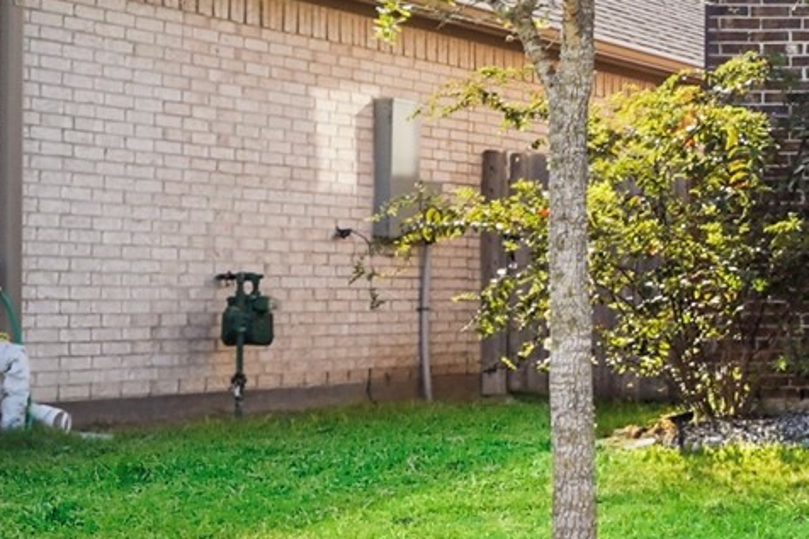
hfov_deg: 18.2
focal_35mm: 73
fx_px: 1640
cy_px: -97
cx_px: 1631
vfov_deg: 17.8
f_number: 8
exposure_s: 1/160
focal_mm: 16
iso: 100
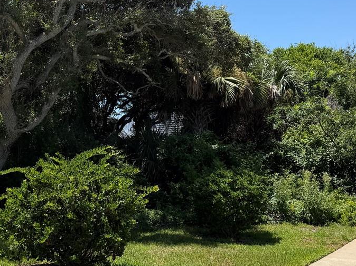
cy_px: 115
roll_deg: -0.2
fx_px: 586
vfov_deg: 25.6
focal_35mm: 57
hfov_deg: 32.8
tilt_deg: +3.4
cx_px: 67
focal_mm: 6.76
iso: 80
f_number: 1.78
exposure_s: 1/3279
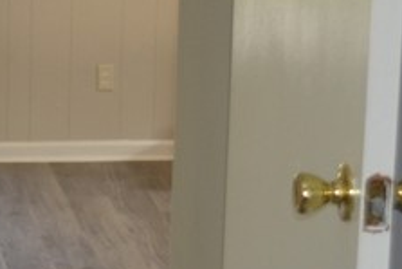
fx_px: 2123
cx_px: -220
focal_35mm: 190
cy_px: 139
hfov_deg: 10.4
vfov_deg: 7.2
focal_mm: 26
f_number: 4.2
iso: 400
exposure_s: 1/80
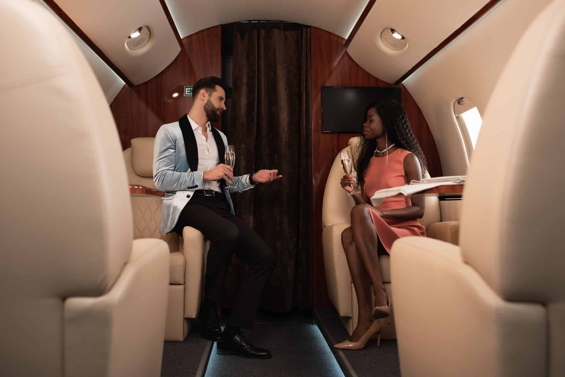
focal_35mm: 35
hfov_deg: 54.4
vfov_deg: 37.9
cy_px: 188
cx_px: 282
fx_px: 549
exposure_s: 1/200
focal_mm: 35
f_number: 3.5
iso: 200
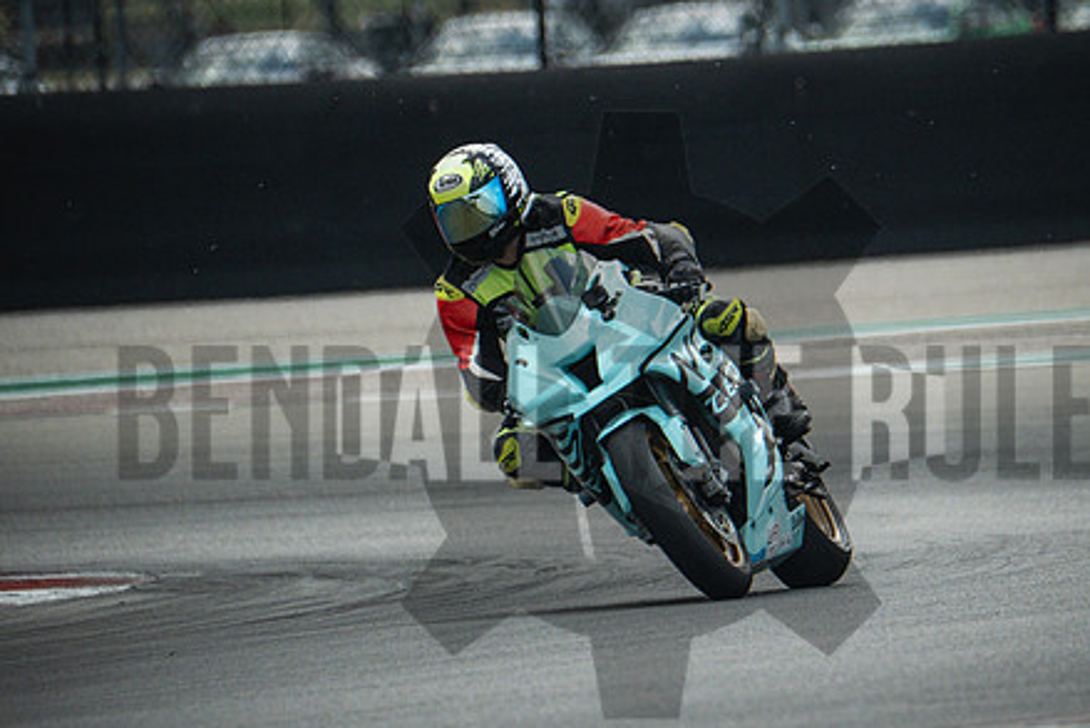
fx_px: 23987
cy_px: 416
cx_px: 641
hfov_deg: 2.6
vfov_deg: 1.7
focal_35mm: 792
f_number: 5.6
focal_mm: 400
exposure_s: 1/1600
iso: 1600
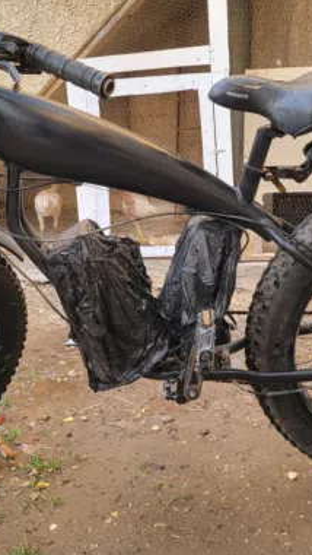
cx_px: 168
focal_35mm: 44
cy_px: 278
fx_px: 647
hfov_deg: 27.1
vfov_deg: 46.4
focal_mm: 6.7
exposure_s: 1/120
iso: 100
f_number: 1.8
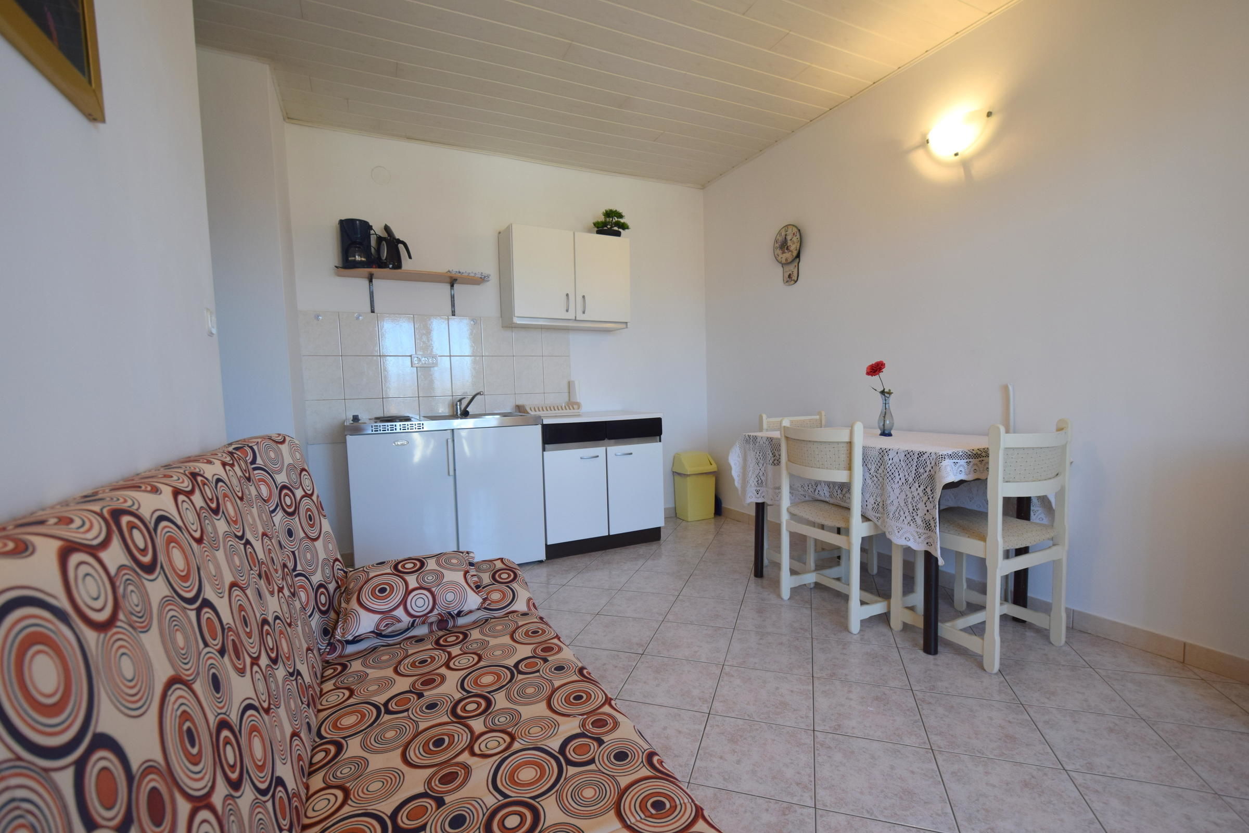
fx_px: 520
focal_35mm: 15
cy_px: 416
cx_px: 624
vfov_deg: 77.3
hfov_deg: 100.4
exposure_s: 1/80
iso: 400
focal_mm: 10
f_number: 4.5
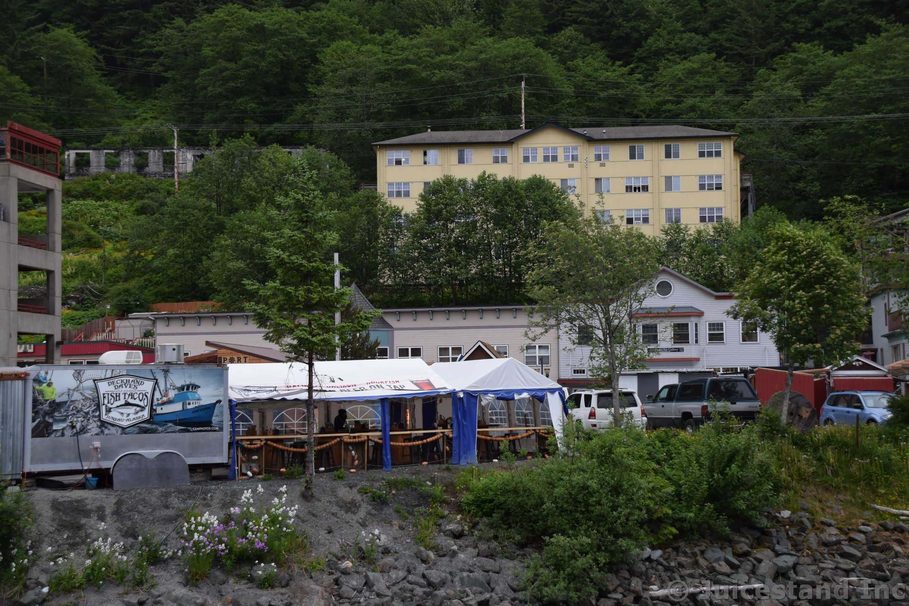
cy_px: 303
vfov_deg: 23.8
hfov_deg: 35.1
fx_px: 1439
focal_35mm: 57
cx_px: 454
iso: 400
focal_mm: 38
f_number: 8
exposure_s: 1/250
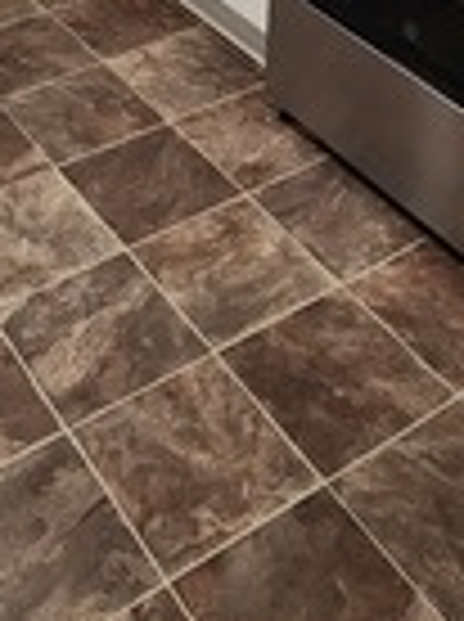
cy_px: -412
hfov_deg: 23.1
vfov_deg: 22.4
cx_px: 149
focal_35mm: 63
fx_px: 1129
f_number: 2.2
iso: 80
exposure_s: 1/60
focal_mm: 2.2
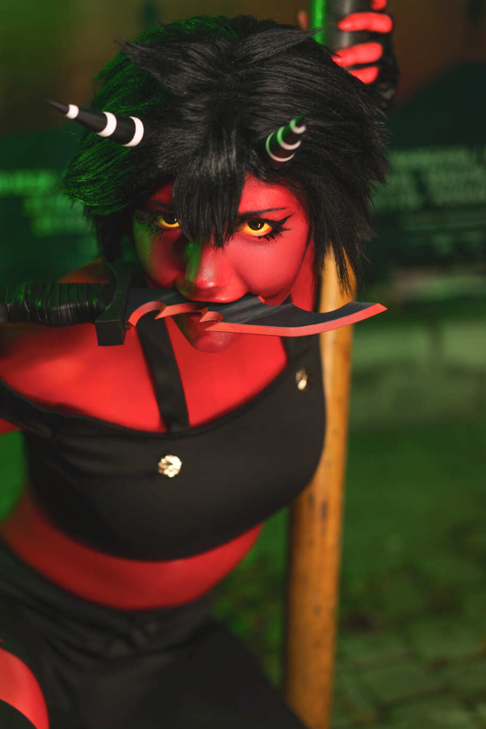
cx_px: 187
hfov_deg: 18.9
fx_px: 1458
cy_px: 411
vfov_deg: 28.0
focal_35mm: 72
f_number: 1.8
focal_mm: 55
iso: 400
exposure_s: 1/60
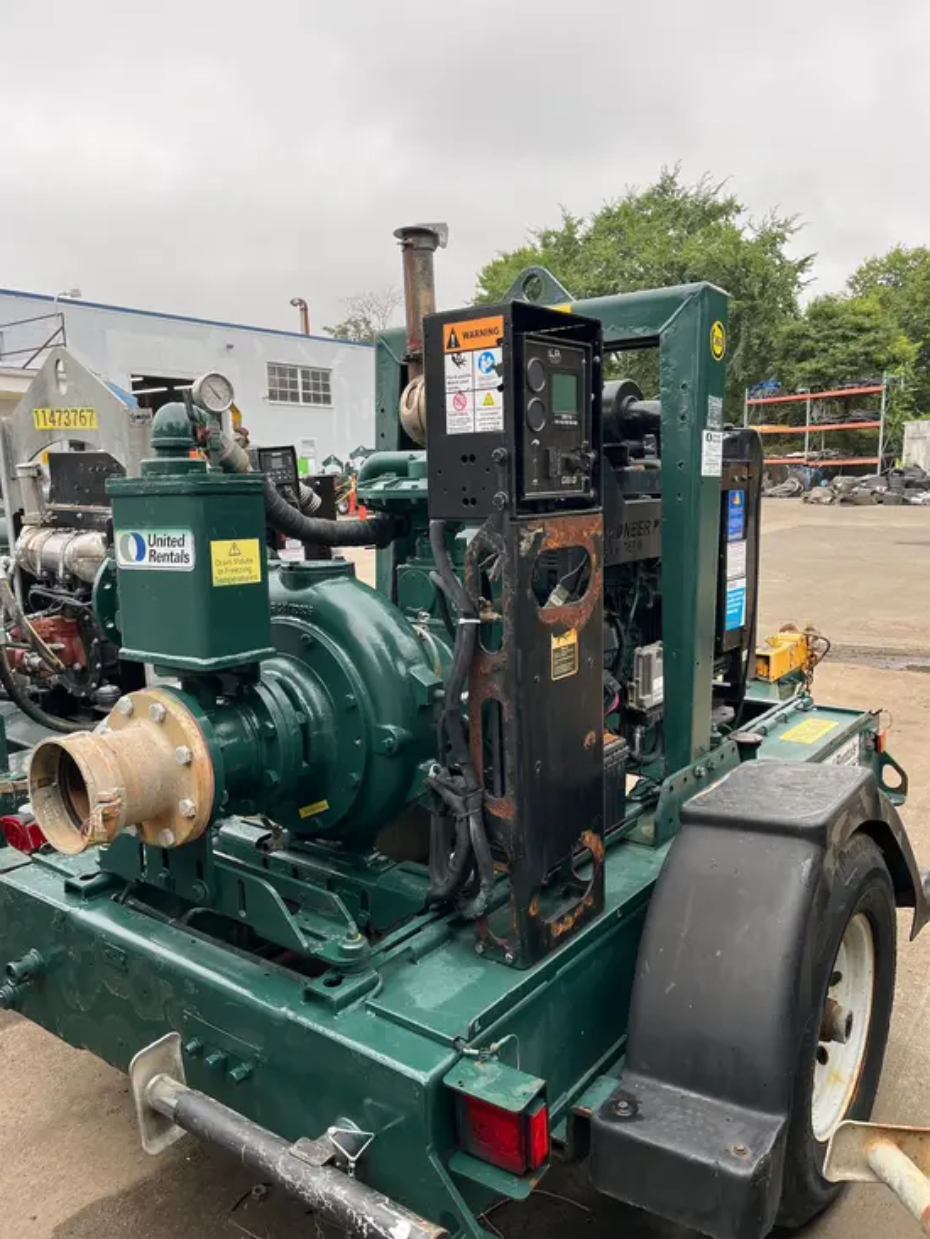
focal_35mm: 26
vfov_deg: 67.3
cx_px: 465
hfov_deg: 53.1
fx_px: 931
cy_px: 620
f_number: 1.6
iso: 40
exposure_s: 1/188
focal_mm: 5.1
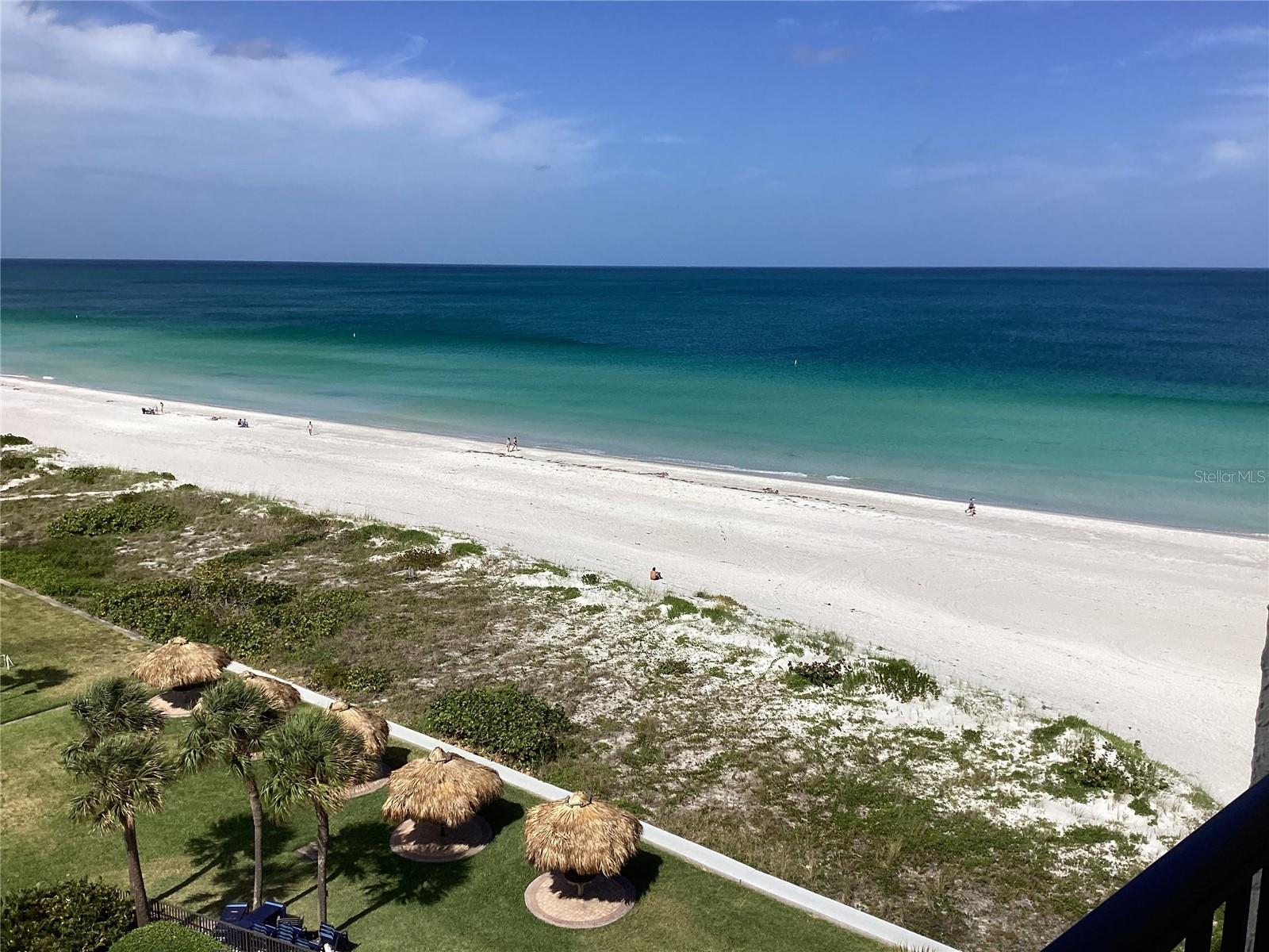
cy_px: 476
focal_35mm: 31
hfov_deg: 58.4
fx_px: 1136
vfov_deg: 45.4
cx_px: 634
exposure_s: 1/2809
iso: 25
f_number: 2.4
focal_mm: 3.3
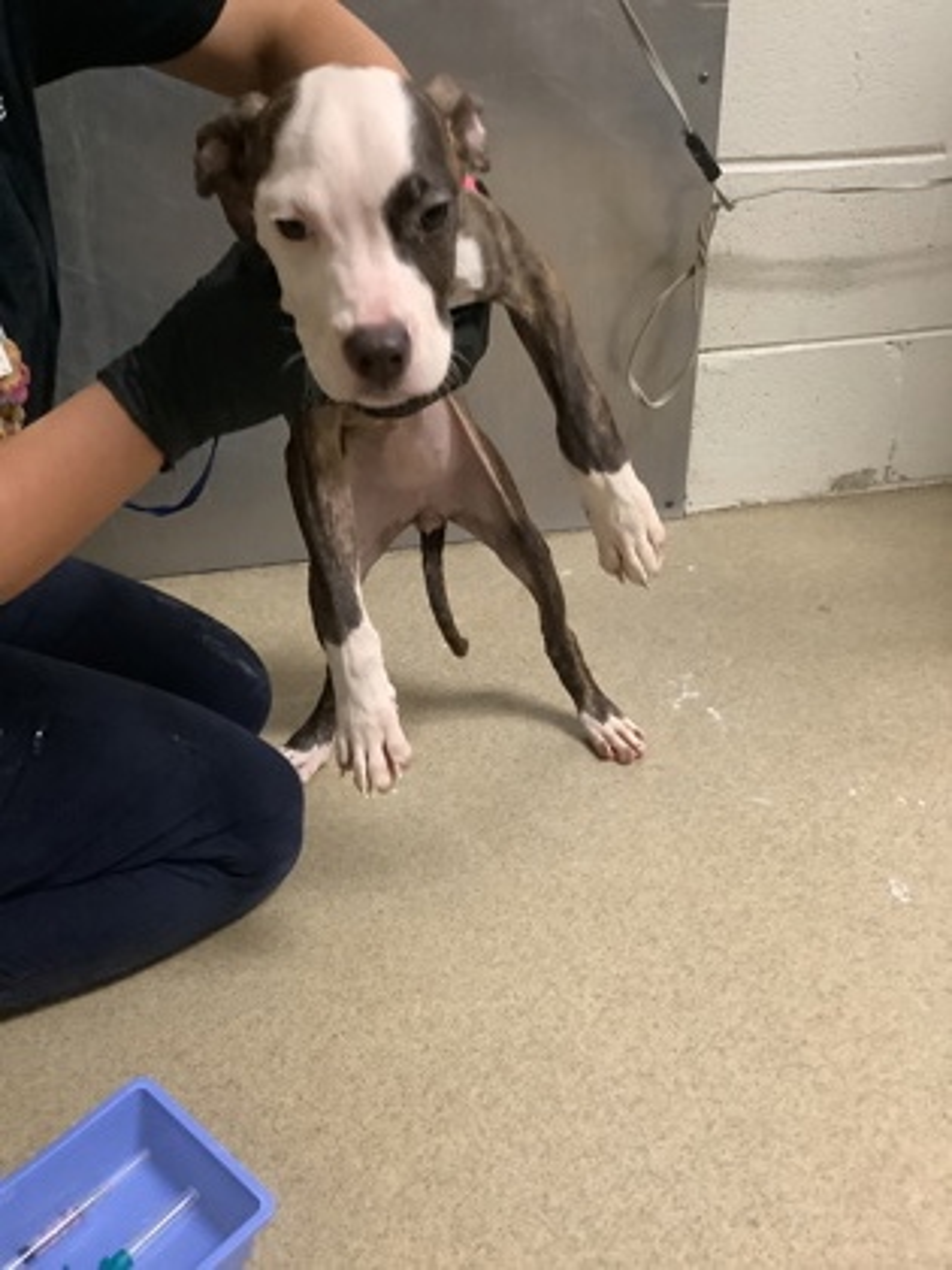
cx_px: 476
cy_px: 635
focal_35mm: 31
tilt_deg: -32.4
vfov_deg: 58.4
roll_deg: +1.2
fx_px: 1137
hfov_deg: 45.4
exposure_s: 1/30
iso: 400
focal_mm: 3.3
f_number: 2.4
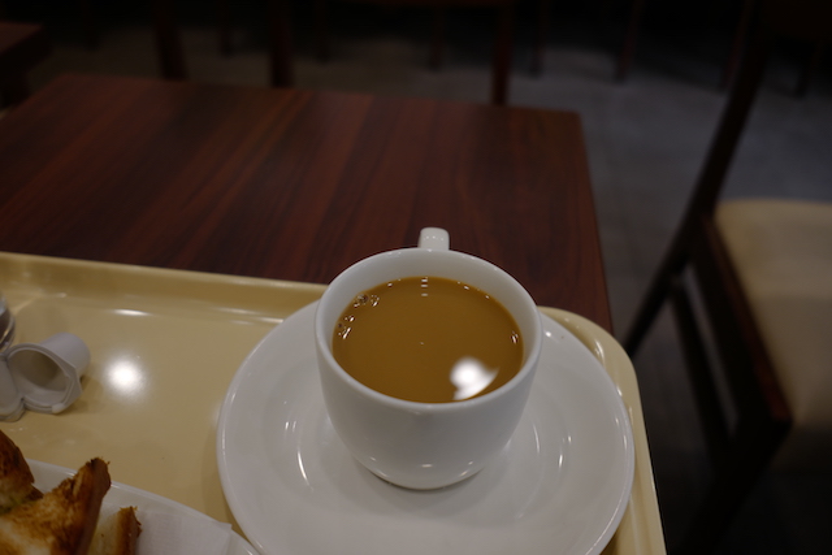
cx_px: 416
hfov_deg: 67.4
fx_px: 624
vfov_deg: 48.0
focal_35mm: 27
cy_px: 278
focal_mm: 18
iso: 200
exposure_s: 1/50
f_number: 2.8
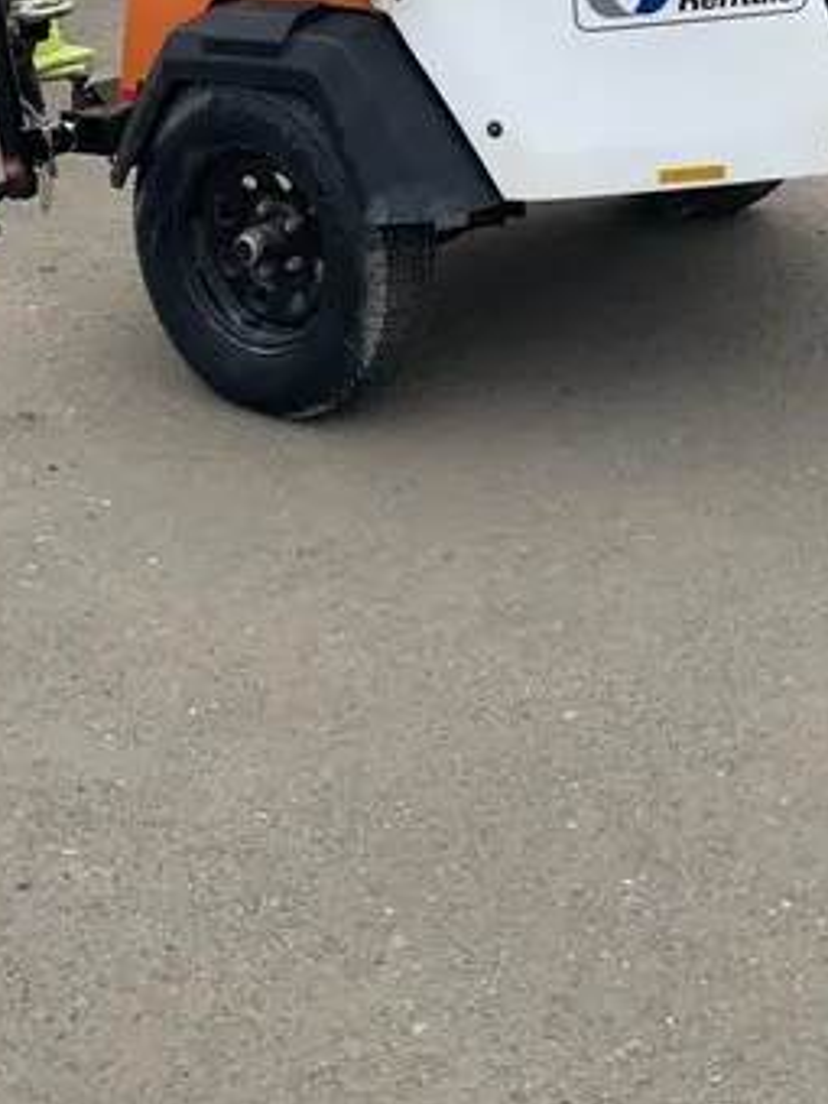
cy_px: -60
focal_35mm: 56
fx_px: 1786
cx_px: 847
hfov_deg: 24.8
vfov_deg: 31.2
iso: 25
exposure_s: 1/1387
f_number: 1.8
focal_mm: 4.25
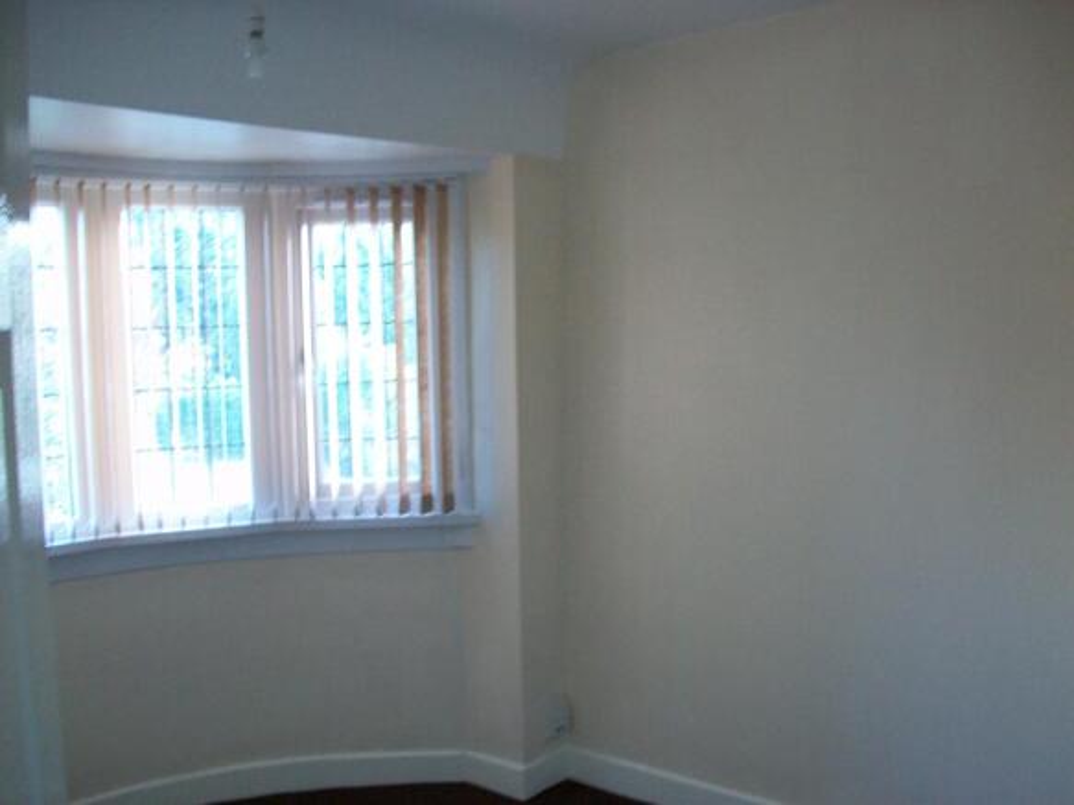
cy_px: 402
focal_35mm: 34
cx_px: 537
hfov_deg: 54.0
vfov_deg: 41.8
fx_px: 1055
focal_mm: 5.7
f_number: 2.8
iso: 160
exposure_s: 1/20
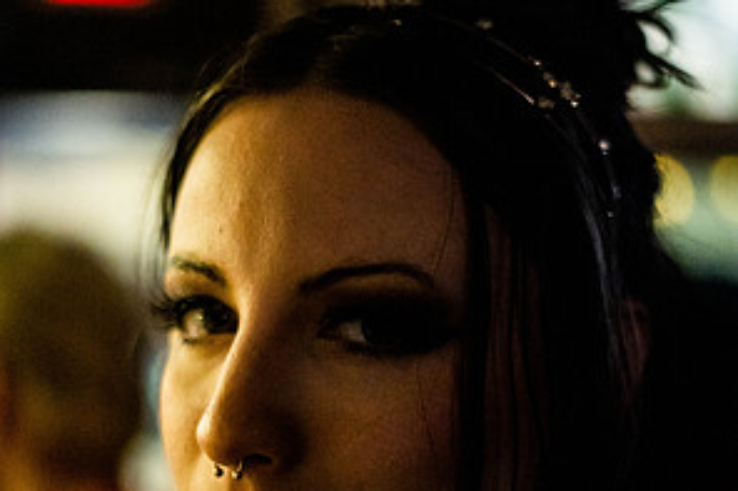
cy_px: 401
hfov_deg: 26.7
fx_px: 1557
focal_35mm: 76
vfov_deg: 17.8
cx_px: 369
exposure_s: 1/125
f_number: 1.8
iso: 3200
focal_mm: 50
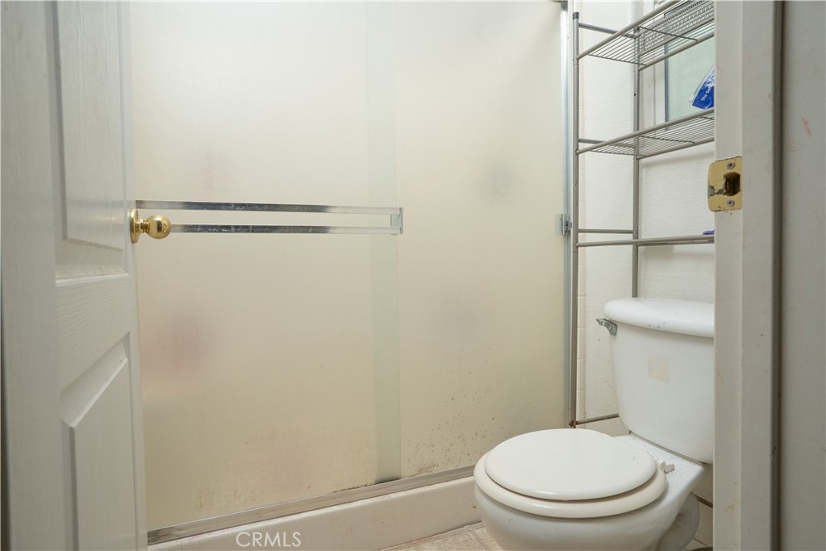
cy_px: 276
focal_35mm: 20
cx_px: 413
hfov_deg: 84.0
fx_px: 459
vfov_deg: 61.9
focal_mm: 20
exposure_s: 1/60
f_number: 9
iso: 800
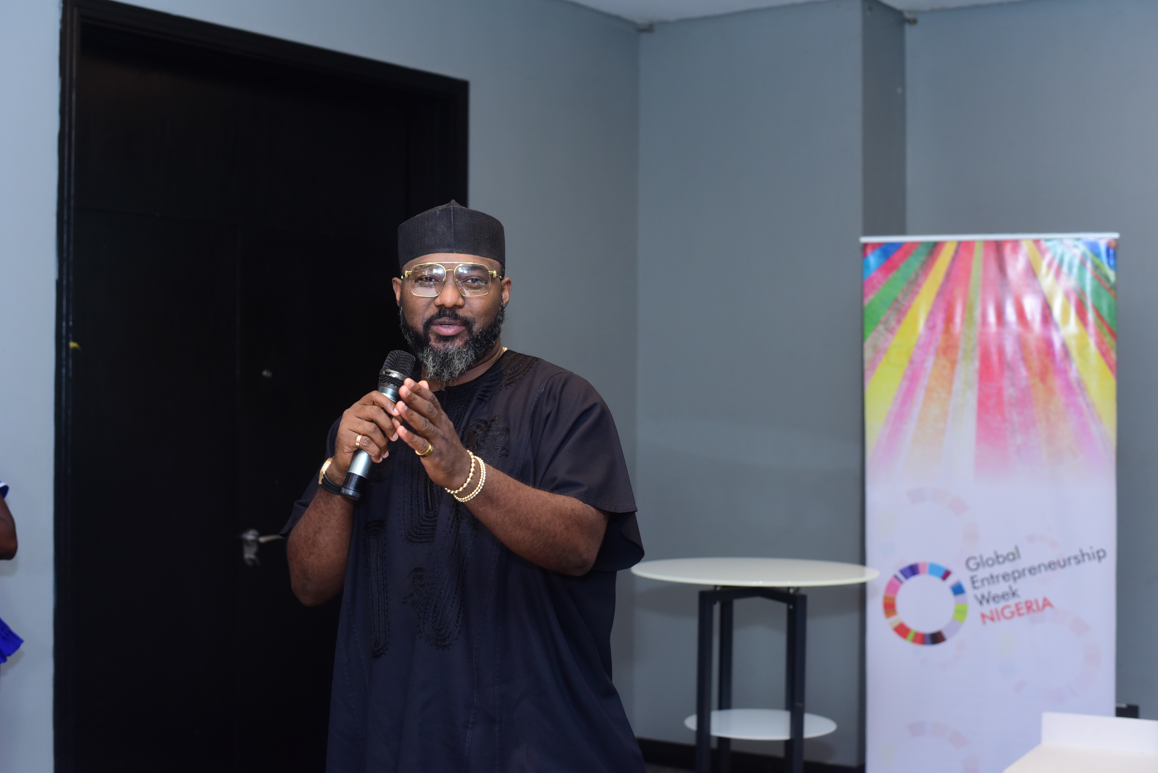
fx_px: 1609
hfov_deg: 39.6
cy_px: 386
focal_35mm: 50
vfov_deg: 27.0
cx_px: 579
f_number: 4
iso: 1250
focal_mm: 50
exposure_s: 1/160
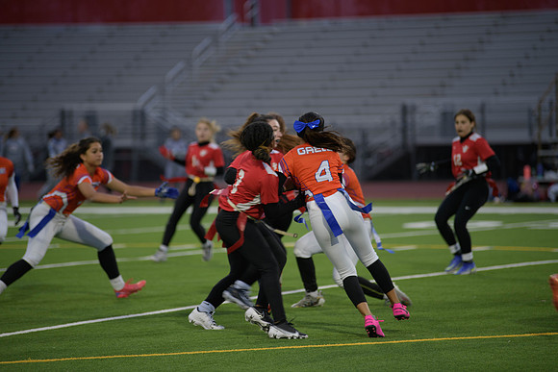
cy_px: 186
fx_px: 3101
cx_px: 279
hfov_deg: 10.3
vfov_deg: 6.9
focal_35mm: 200
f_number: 2.8
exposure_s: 1/200
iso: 360
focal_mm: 200
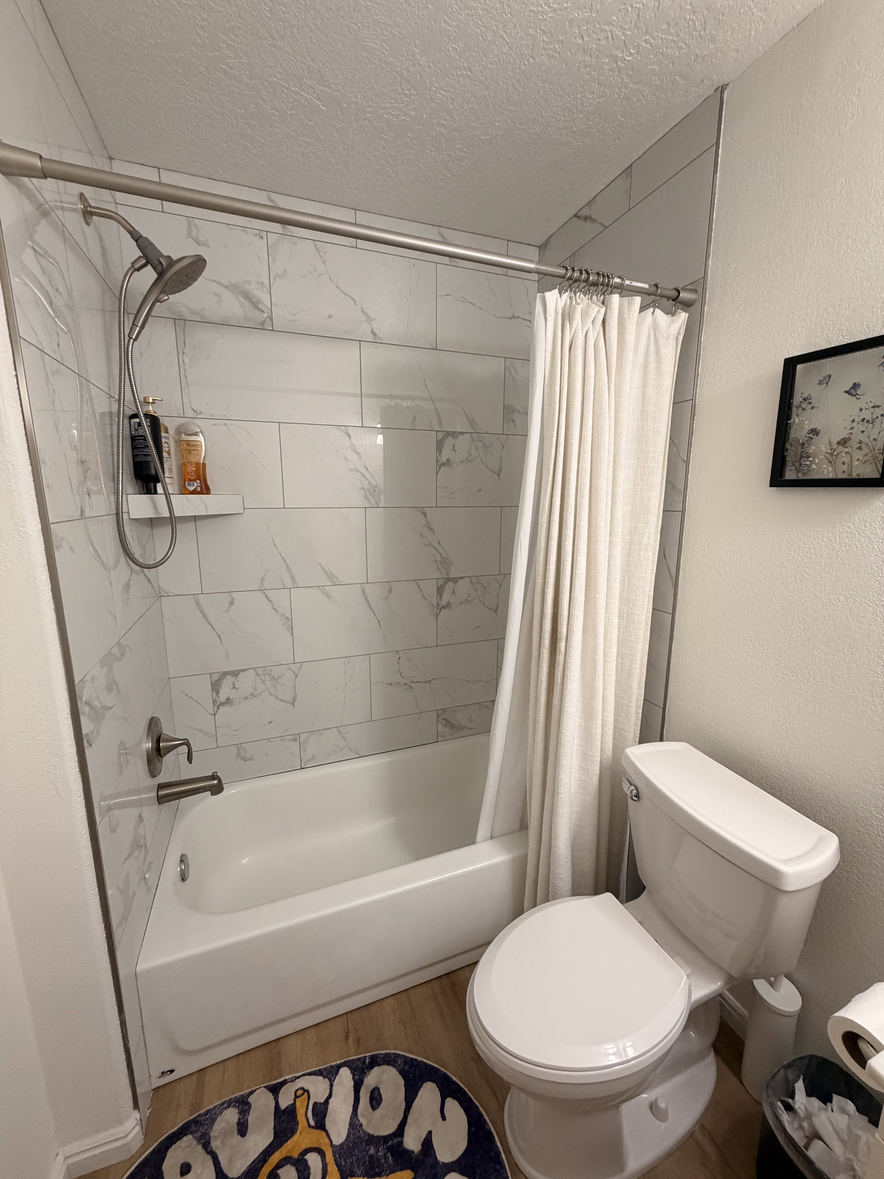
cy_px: 590
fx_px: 477
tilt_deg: -11.1
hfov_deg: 85.7
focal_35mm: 14
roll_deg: -0.1
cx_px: 442
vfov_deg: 102.1
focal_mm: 2.22
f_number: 2.2
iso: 250
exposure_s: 1/120
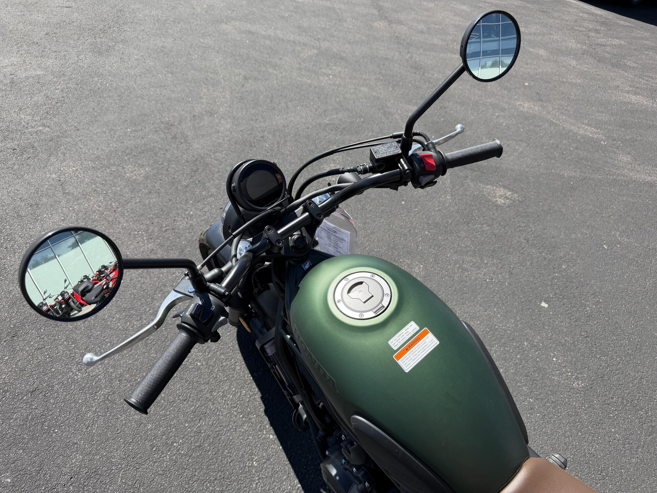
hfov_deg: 71.6
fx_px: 456
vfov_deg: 56.8
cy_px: 246
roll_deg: -9.1
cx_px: 328
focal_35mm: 24
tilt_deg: -41.3
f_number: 1.78
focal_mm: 6.76
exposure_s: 1/2525
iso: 100
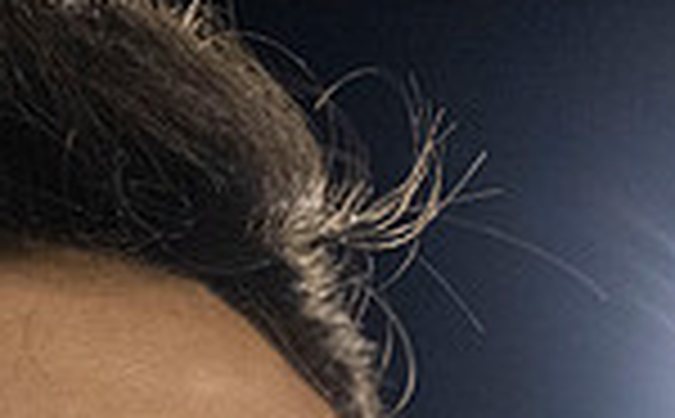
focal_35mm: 174
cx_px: 171
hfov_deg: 12.0
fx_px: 3194
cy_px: 861
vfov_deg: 7.2
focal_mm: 44
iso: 3200
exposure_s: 1/500
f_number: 4
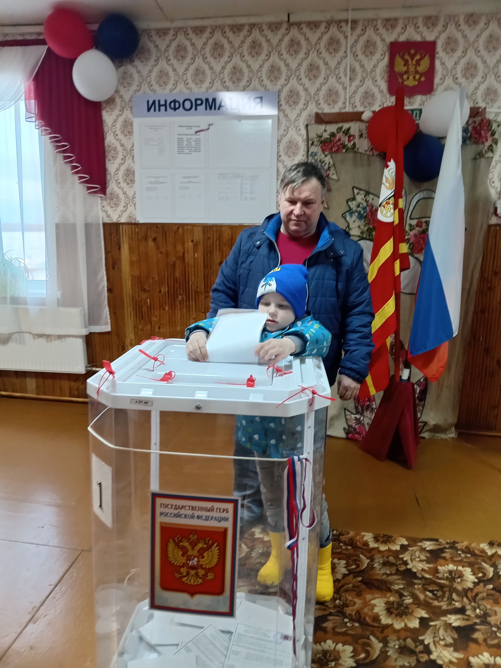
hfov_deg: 54.9
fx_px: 482
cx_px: 250
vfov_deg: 69.4
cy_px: 334
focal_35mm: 25
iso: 837
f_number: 1.8
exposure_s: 1/25
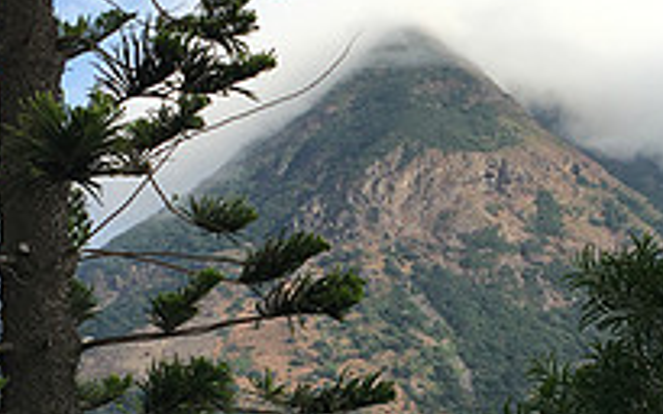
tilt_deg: +6.3
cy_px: 323
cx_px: 451
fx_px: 1572
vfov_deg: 14.9
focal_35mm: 87
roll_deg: +0.3
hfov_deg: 23.7
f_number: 2.2
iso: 25
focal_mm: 4.15
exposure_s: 1/1166
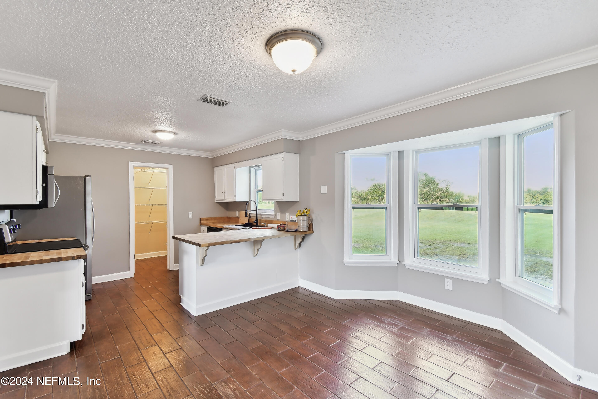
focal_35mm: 15
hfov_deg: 100.4
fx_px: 249
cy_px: 200
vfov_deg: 77.3
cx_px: 299
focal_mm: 10
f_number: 7.1
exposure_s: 1
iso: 100
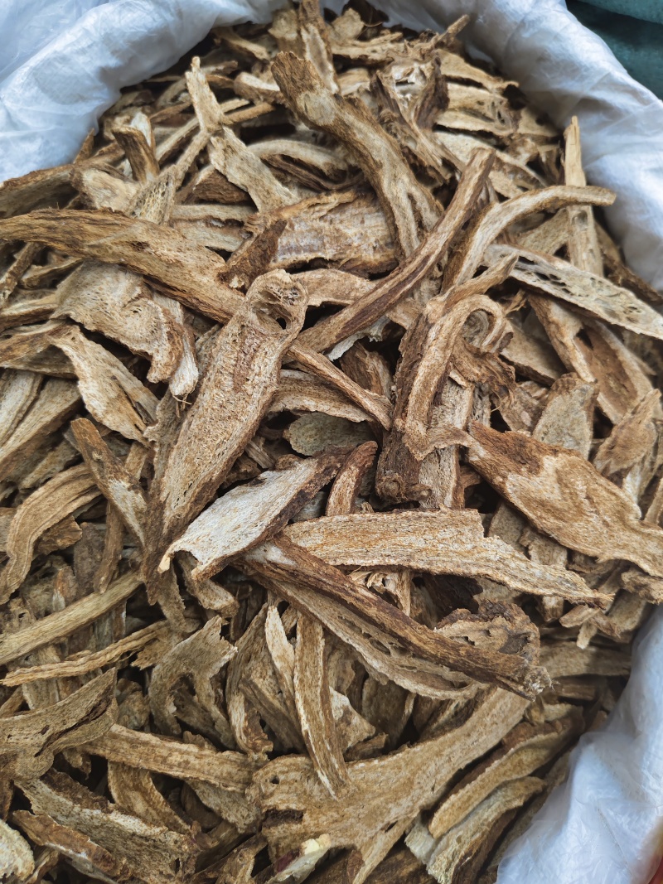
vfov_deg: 71.6
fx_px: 613
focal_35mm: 24
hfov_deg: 56.8
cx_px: 332
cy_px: 442
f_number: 1.88
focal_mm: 5.56
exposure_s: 1/100
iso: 536
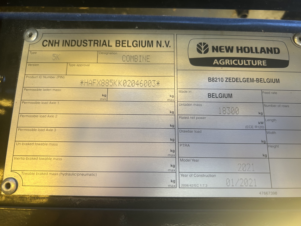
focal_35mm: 26
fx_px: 226
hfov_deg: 67.3
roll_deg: -1.8
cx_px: 150
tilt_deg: +14.0
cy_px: 113
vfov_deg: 53.1
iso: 40
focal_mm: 5.7
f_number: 1.5
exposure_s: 1/153
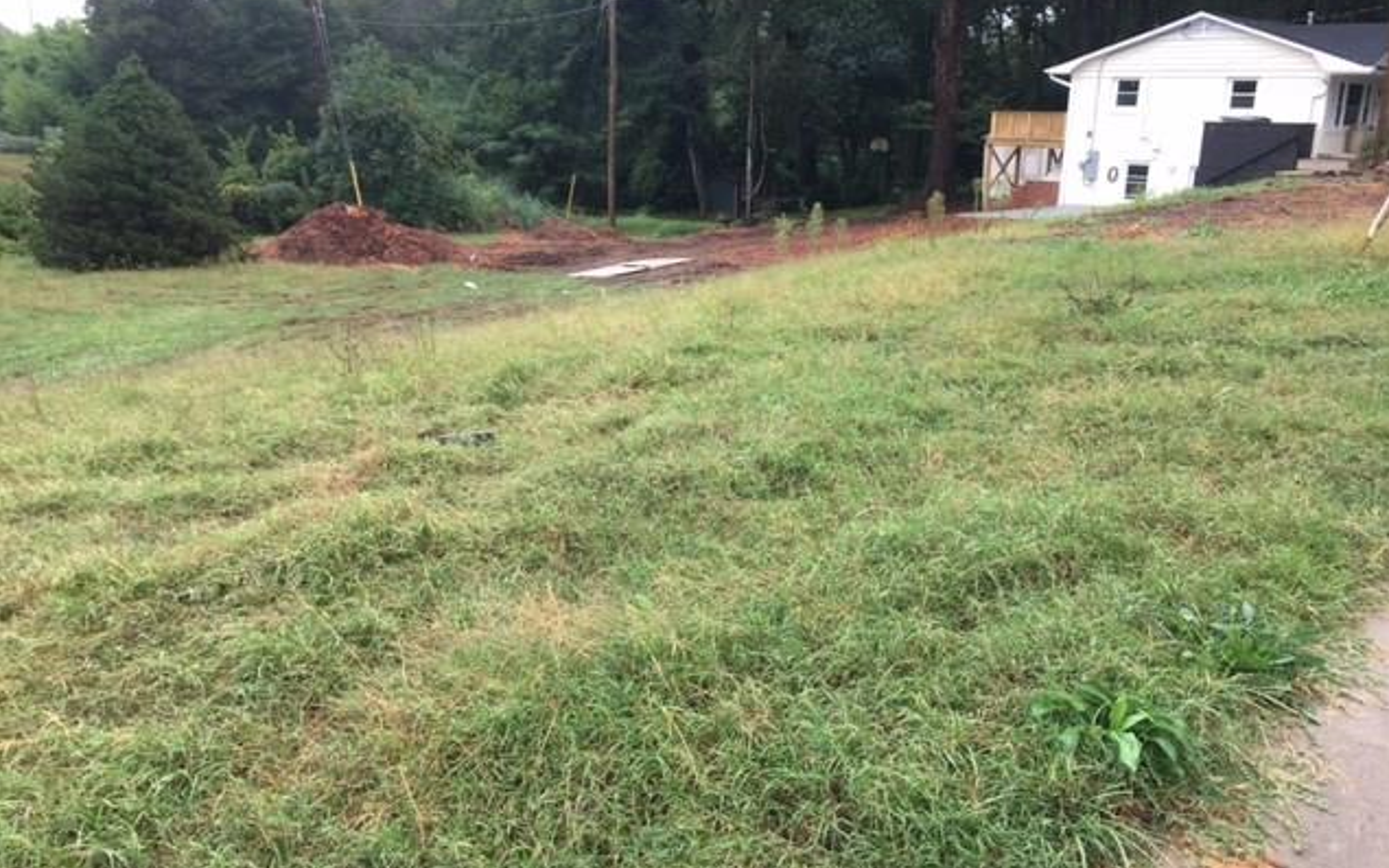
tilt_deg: -14.7
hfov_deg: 61.2
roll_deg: -2.1
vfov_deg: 40.6
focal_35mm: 31
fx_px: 1174
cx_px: 698
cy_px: 429
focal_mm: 4.15
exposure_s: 1/60
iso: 25
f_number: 2.2
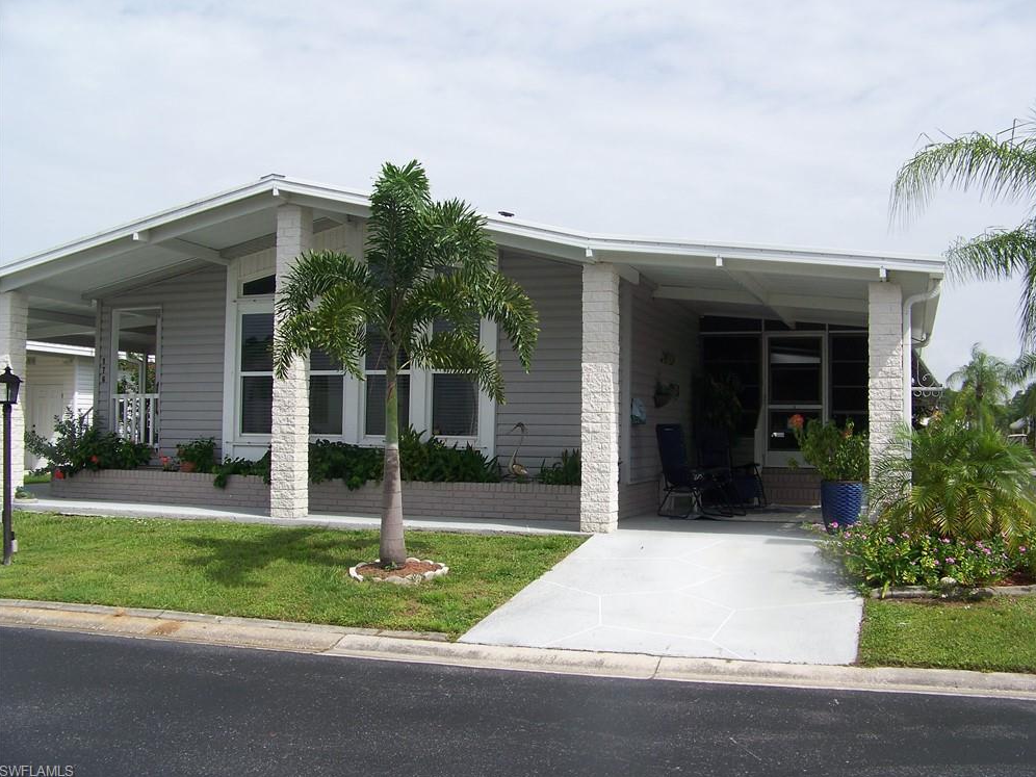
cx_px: 529
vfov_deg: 38.7
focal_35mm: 37
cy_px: 382
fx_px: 1107
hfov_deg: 50.1
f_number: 4
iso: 64
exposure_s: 1/500
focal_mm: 5.85
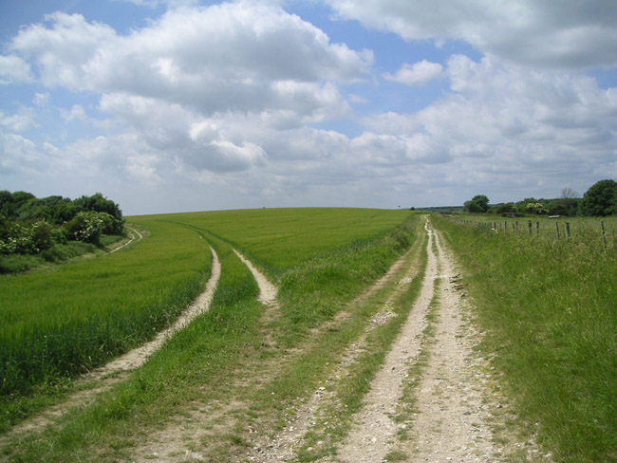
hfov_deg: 49.0
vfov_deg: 37.7
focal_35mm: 38
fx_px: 678
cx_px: 308
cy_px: 232
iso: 50
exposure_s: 1/350
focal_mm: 6
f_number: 6.7
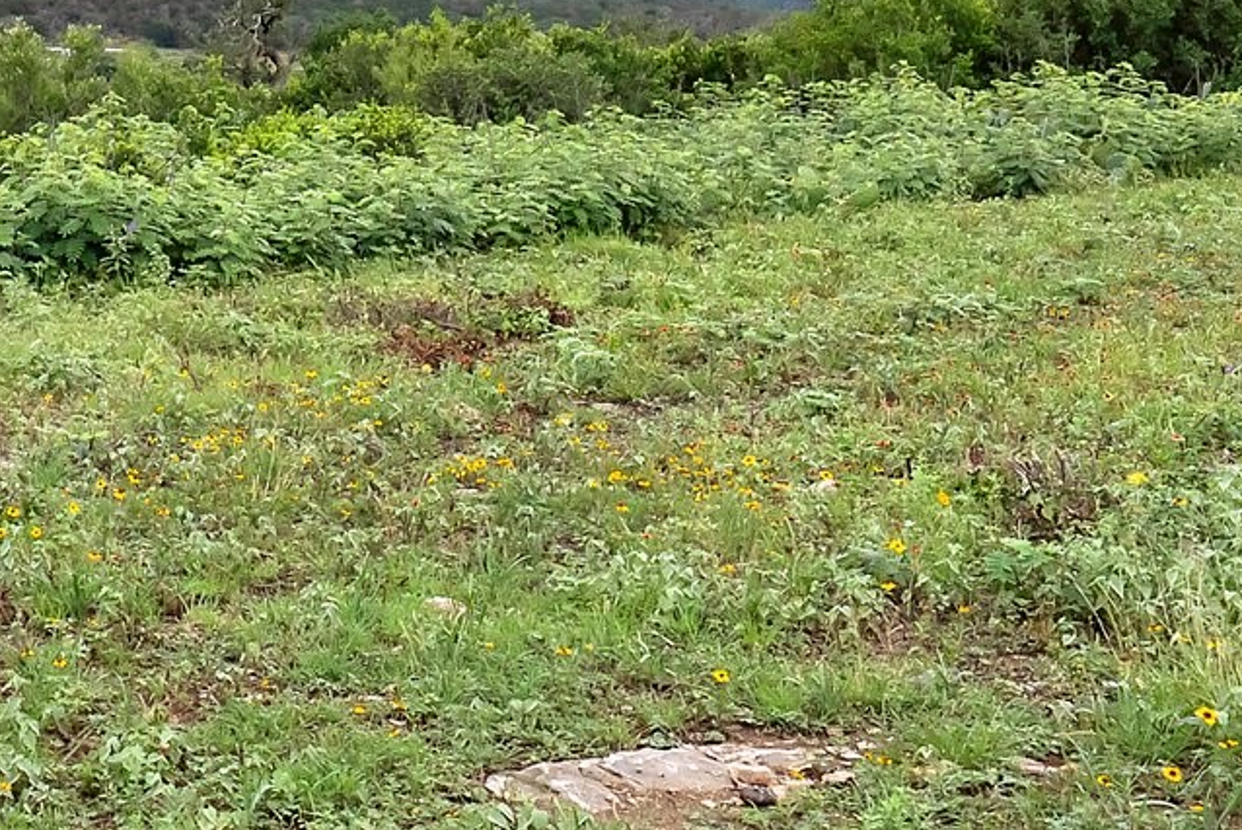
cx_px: -635
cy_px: -52
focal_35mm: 77
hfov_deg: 21.8
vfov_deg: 17.2
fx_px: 2658
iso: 160
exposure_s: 1/100
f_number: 11
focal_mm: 24
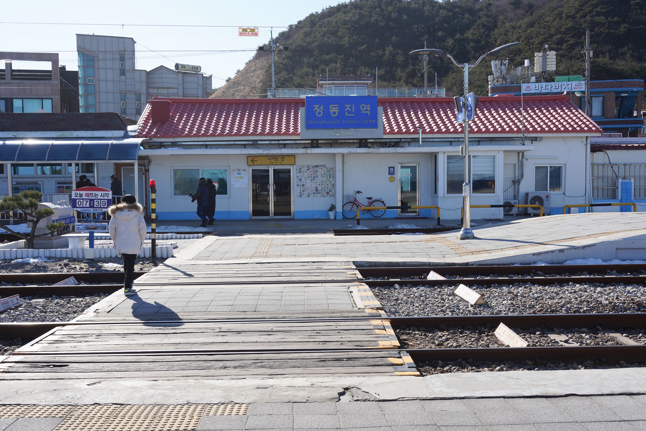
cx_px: 323
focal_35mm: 39
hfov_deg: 49.5
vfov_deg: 34.2
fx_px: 700
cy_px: 216
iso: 100
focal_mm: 39
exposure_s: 1/100
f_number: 13
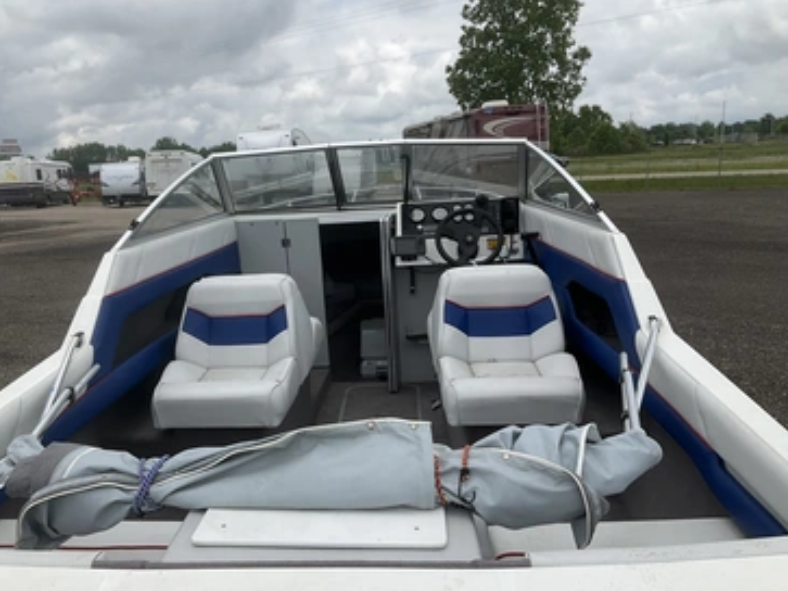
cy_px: 322
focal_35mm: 32
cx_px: 363
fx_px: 728
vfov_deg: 44.1
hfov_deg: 56.8
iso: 25
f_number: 1.8
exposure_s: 1/2959
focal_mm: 3
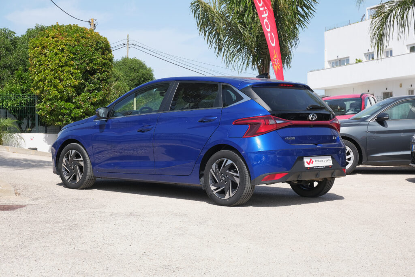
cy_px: 138
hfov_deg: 29.7
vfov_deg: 20.0
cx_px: 208
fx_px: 784
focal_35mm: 68
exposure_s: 1/180
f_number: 9
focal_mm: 45
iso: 160
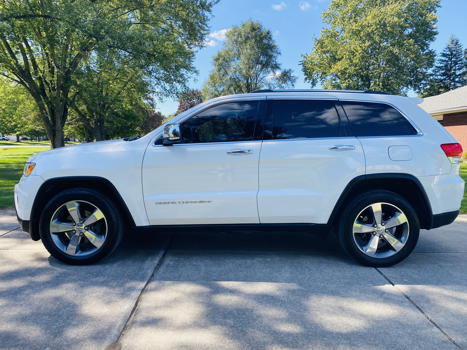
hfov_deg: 67.3
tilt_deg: -5.4
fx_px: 351
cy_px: 175
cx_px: 234
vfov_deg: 53.1
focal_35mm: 26
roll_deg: -0.2
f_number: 1.8
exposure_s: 1/864
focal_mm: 4.25
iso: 32
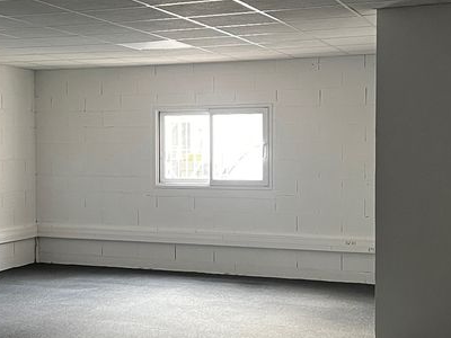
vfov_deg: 22.6
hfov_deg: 29.6
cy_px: 161
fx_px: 847
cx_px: 154
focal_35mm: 65
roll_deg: +1.0
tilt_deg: -0.9
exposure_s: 1/57
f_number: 1.5
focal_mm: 5.7
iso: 500
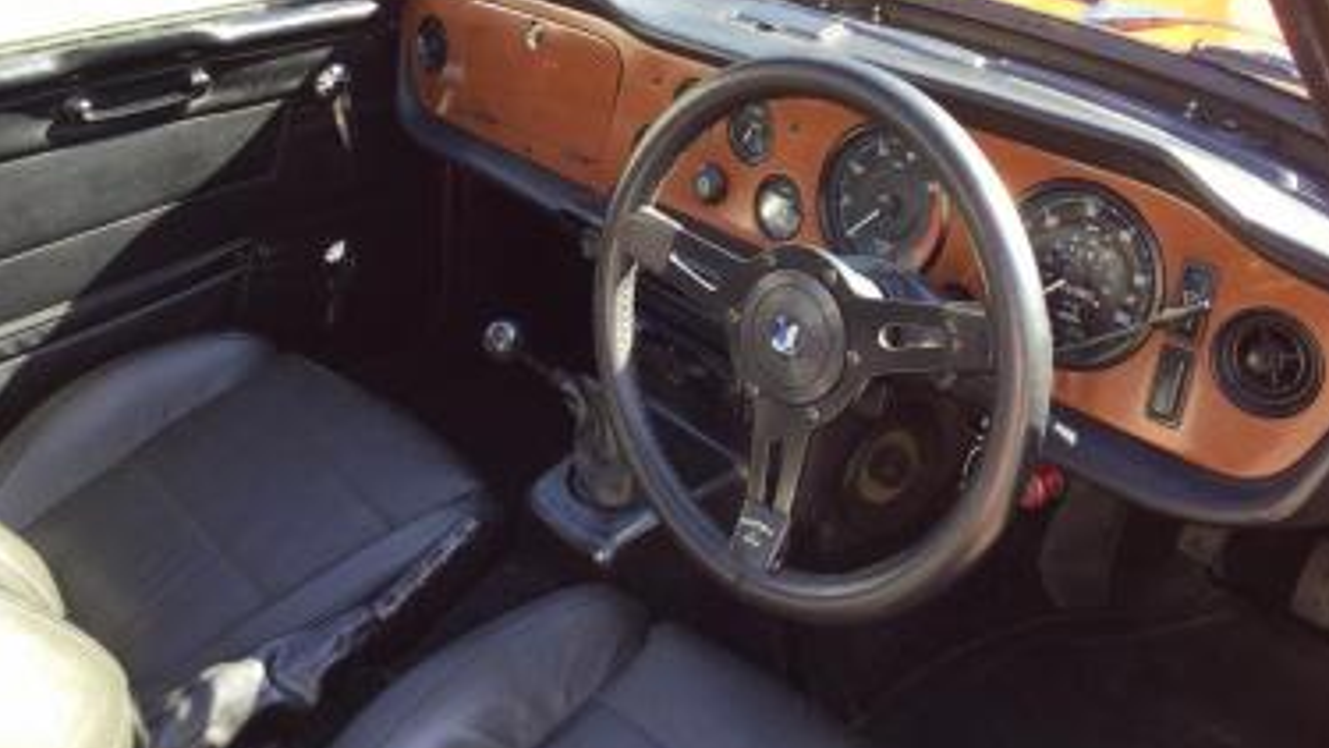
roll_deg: -2.1
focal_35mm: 36
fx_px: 1269
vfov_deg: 32.6
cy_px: 259
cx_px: 645
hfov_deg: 55.3
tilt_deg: -22.8
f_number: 2.4
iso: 25
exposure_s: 1/50
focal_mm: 3.3
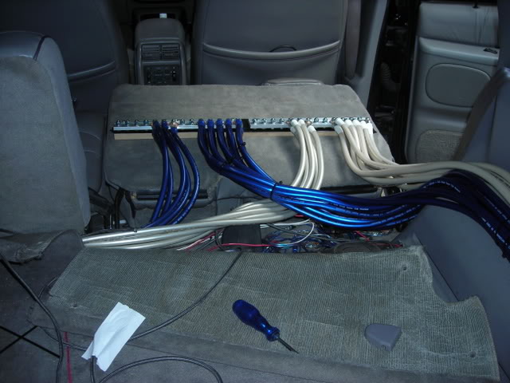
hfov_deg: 49.0
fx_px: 560
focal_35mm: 38
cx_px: 255
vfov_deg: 37.7
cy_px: 192
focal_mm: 6.3
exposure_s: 1/60.1
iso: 50
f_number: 3.2
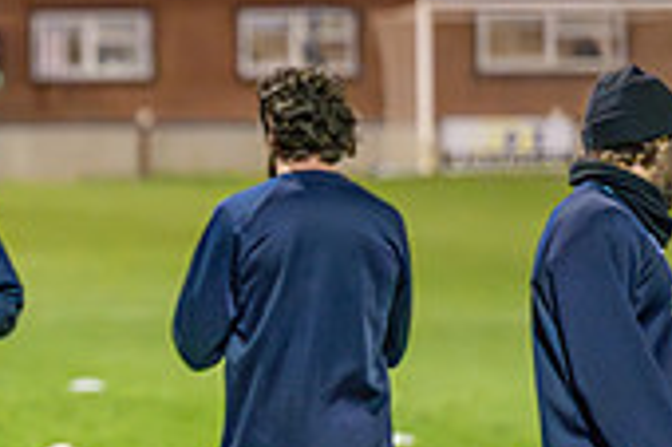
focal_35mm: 359
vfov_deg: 3.8
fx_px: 6695
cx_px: -399
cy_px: 481
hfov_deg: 5.7
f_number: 2.8
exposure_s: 1/500
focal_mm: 105
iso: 8000
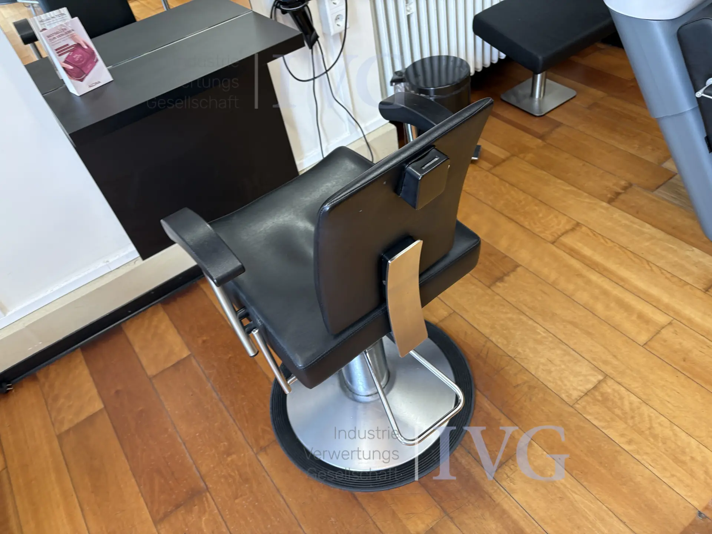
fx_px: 535
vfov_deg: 53.1
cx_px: 356
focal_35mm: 26
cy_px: 267
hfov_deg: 67.3
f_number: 1.6
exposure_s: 1/50
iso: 80
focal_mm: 5.96
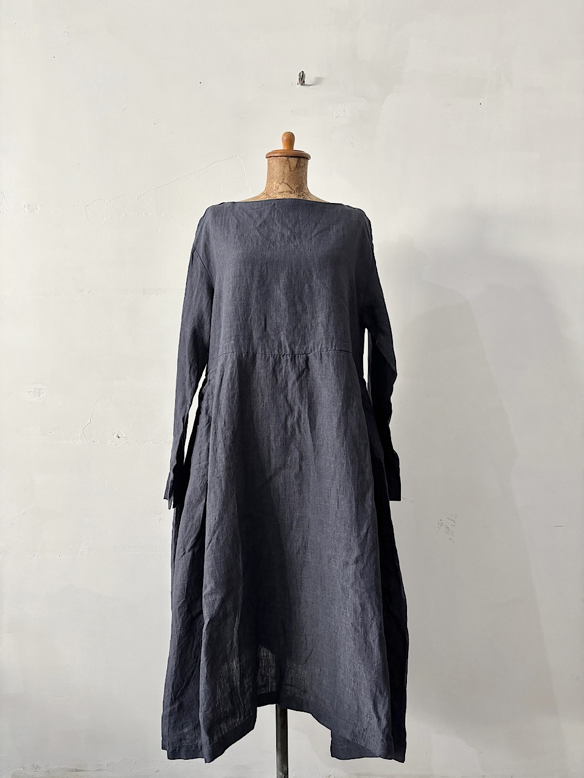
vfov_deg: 67.3
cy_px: 389
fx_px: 585
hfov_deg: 53.1
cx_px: 292
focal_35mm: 26
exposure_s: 1/60
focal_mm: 5.96
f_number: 1.6
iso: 160
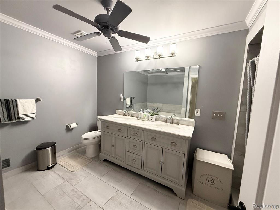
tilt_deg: -5.4
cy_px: 105
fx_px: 113
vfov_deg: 85.7
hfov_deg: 102.1
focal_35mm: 14
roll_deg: -2.6
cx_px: 140
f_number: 2.2
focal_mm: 2.22
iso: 500
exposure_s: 1/60
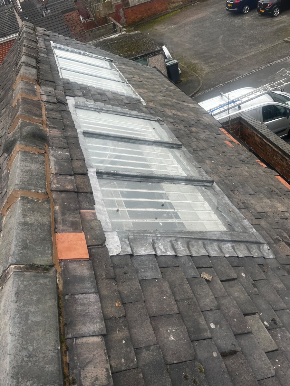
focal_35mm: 26
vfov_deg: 67.3
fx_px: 290
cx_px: 145
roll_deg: +18.6
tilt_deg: -38.9
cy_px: 193
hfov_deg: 53.1
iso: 50
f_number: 1.6
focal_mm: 5.1
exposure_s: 1/358
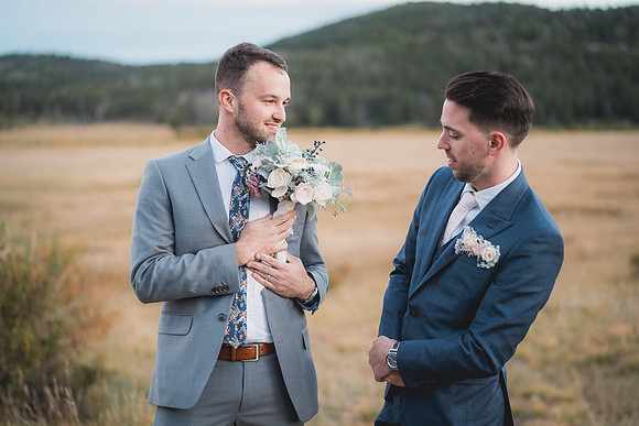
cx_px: 320
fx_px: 918
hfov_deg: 38.4
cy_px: 213
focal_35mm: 52
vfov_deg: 26.1
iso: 400
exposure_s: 1/250
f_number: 1.4
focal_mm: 50
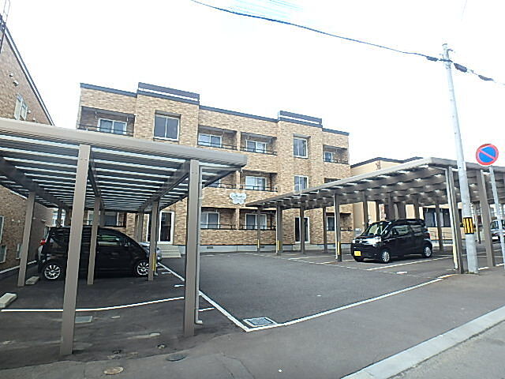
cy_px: 190
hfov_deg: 79.0
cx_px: 252
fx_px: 306
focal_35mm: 21
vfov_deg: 63.4
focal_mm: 3.7
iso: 125
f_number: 3.5
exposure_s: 1/250
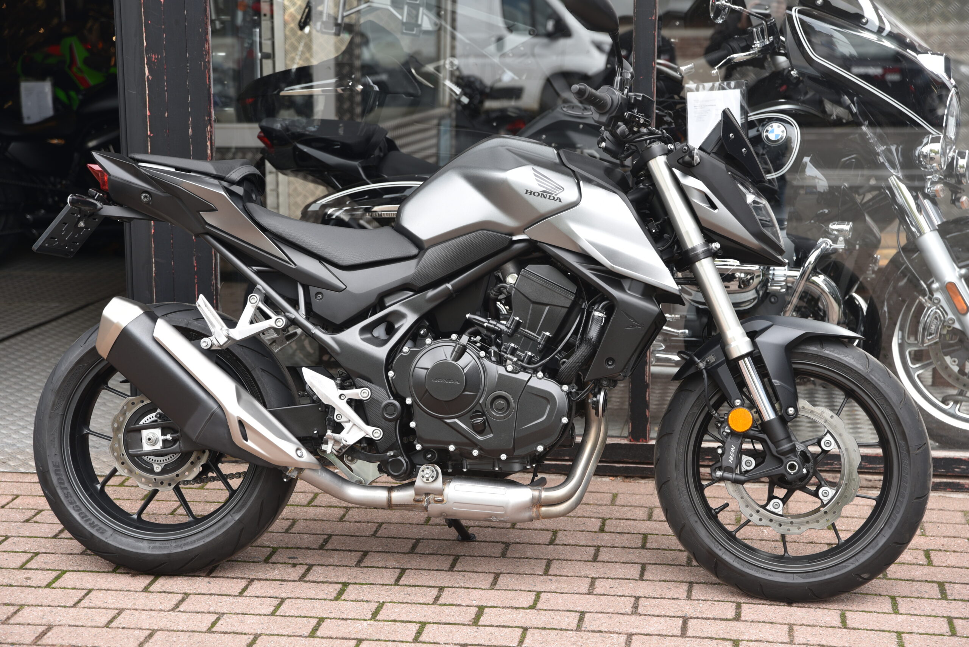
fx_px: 1885
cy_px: 324
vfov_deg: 19.5
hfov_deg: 28.8
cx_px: 484
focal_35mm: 70
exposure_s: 1/60
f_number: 4
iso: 100
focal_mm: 70
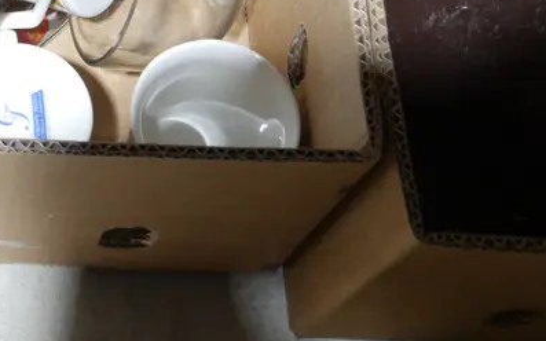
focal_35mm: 93
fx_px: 1384
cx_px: -136
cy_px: -185
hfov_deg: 20.6
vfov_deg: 13.2
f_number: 4
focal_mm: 17
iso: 800
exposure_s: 1/60
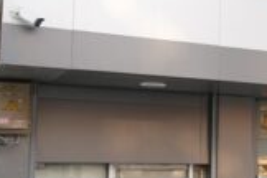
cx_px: 363
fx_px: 660
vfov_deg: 15.3
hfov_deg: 20.5
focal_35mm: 89
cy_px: 107
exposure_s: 1/100
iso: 200
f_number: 4
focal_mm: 32
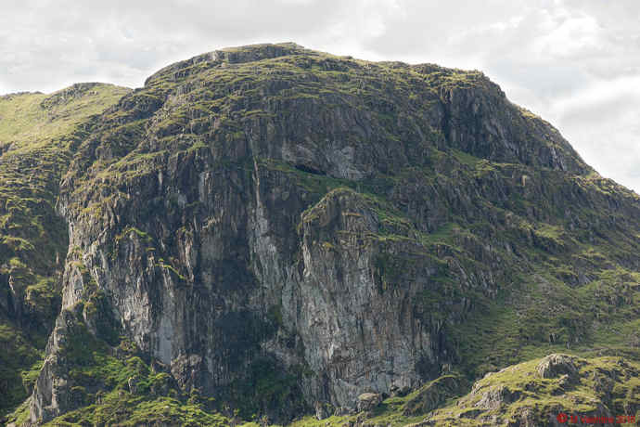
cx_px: 320
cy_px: 214
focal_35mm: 248
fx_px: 4400
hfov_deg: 8.3
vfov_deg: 5.6
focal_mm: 165
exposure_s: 1/10
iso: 100
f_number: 11
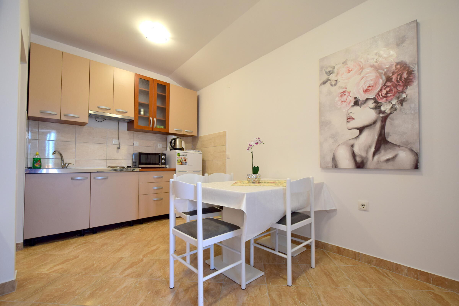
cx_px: 230
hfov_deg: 100.4
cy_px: 153
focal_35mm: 15
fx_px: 191
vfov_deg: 77.3
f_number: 4
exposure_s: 1/60
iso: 400
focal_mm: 10
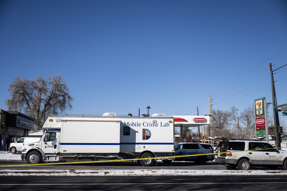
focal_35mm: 36
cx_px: 144
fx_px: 287
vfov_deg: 36.9
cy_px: 96
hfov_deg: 53.1
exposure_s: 1/4000
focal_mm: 36
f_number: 2.8
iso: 64
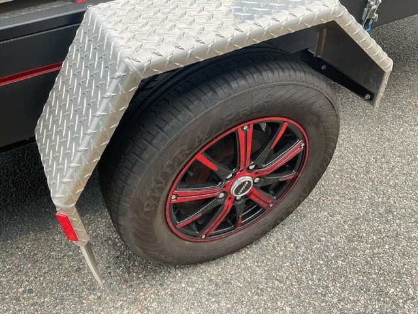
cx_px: 209
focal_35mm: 29
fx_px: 350
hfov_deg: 61.7
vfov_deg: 48.2
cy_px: 157
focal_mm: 3
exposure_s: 1/254
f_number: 1.8
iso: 16
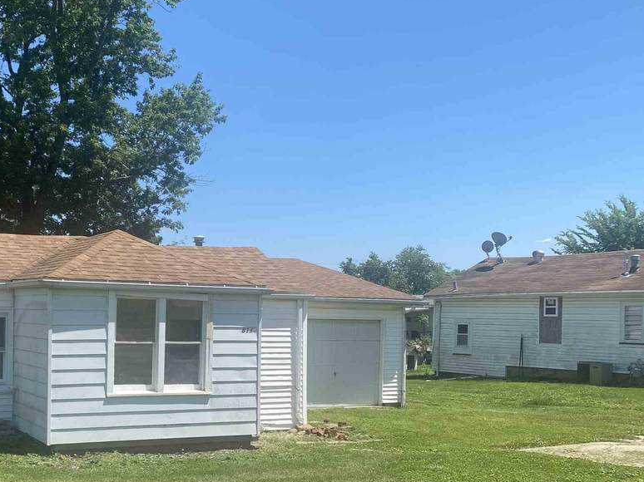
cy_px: 327
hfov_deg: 42.2
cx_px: 143
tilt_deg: -0.2
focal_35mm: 43
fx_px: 800
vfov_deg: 33.2
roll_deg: -1.3
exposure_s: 1/2222
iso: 32
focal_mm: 4.25
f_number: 1.8
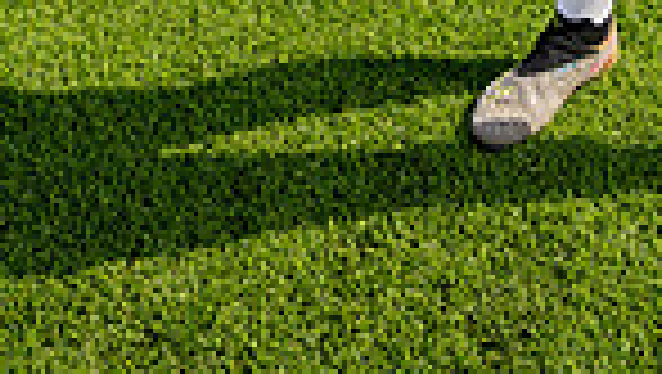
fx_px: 1353
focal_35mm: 77
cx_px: 518
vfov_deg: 11.8
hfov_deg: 27.0
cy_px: -608
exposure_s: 1/125
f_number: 7.1
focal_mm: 24
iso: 50
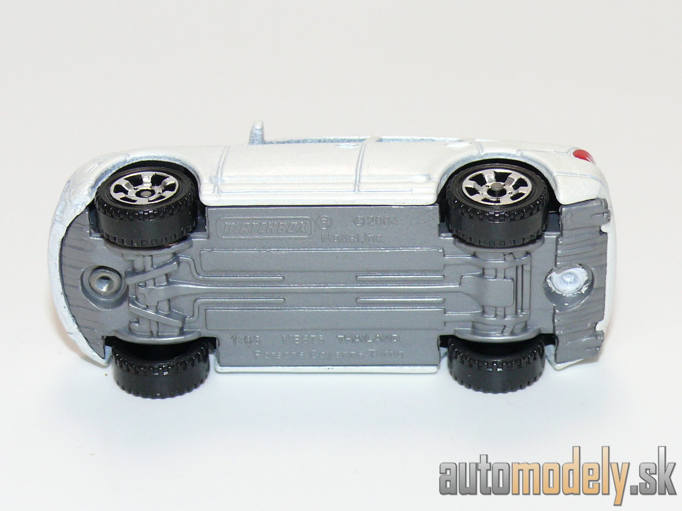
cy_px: 256
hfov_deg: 18.7
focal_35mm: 105
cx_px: 341
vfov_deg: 14.1
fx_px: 2069
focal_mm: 13.7
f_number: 4
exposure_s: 1/30
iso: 100
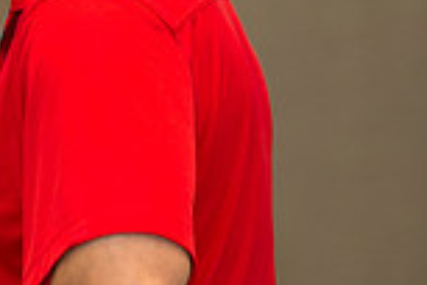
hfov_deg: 3.2
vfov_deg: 2.1
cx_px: -109
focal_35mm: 646
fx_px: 7662
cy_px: 168
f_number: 2.8
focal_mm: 170
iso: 1600
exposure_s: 1/160
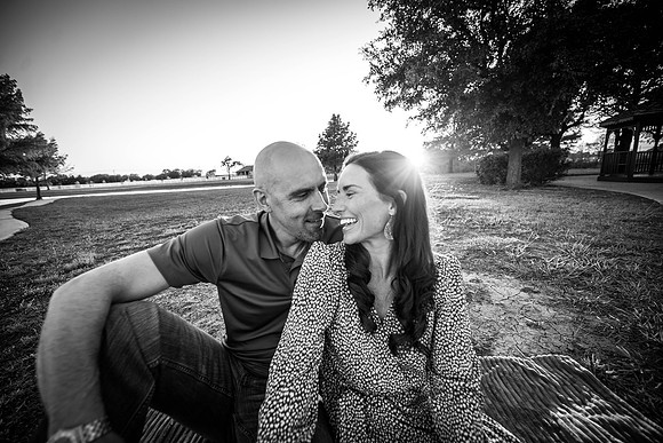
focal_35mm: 14
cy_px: 222
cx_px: 332
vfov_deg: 81.2
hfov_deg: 104.2
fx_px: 258
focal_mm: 14
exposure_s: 1/500
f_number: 3.2
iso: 500
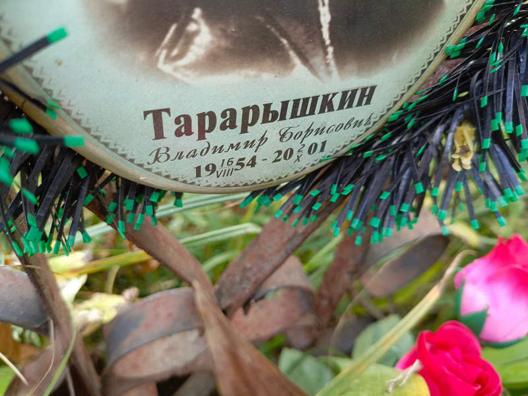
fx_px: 381
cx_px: 264
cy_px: 198
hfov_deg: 69.4
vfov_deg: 54.9
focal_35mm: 25
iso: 272
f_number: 1.69
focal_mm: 4.76
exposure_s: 1/100
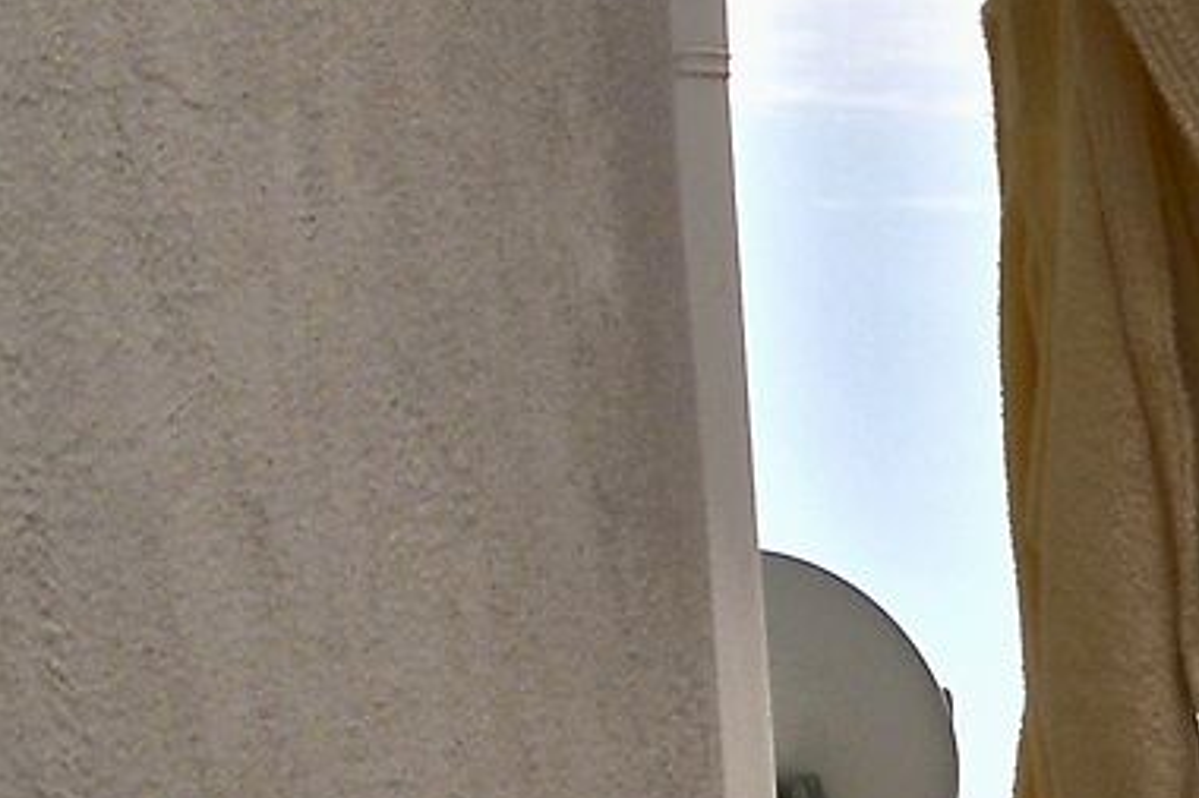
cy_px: 580
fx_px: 10087
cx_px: 1556
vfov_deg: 4.5
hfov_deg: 6.7
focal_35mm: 303
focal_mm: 32
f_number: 11
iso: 200
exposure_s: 1/500
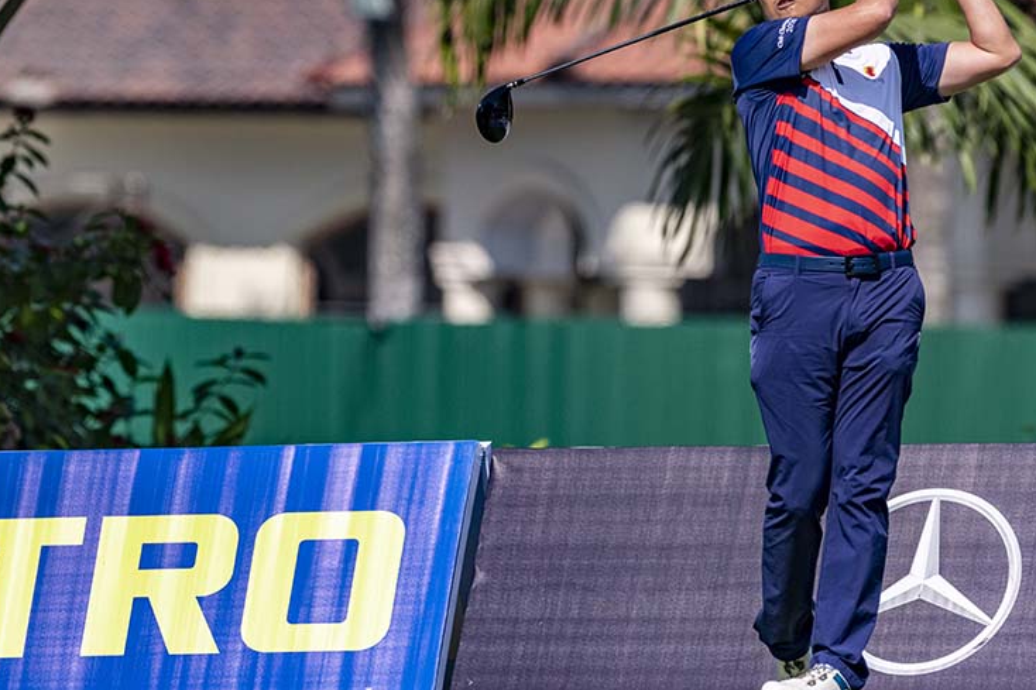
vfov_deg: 2.6
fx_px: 15046
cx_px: 412
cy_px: 262
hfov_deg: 3.9
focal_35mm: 523
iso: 360
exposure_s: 1/3200
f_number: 5.6
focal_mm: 400
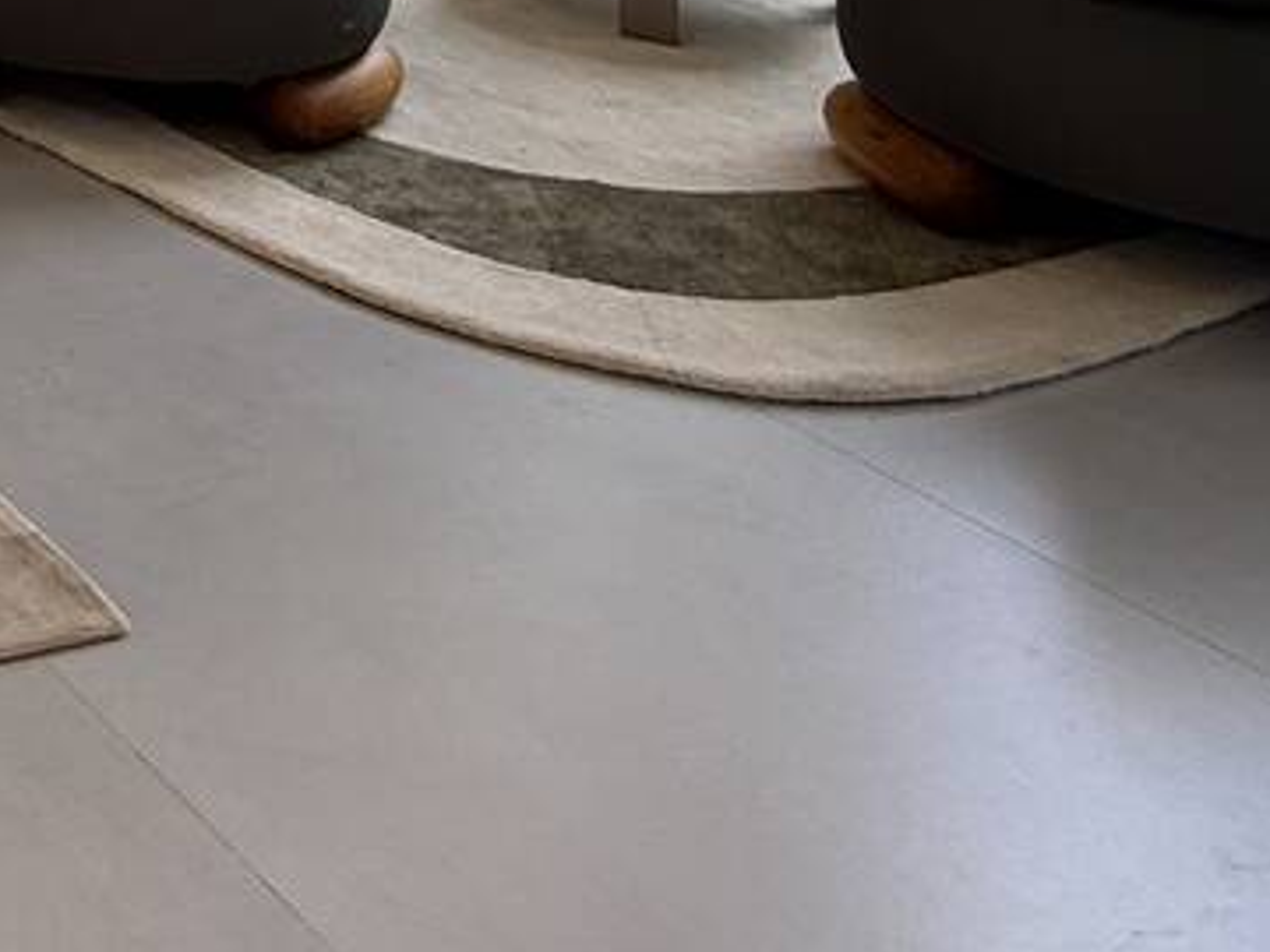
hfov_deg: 25.7
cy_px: -691
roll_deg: +0.5
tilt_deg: +1.9
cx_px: -631
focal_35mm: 56
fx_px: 2055
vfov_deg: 20.1
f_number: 2.2
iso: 50
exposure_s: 1/184
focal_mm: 2.22
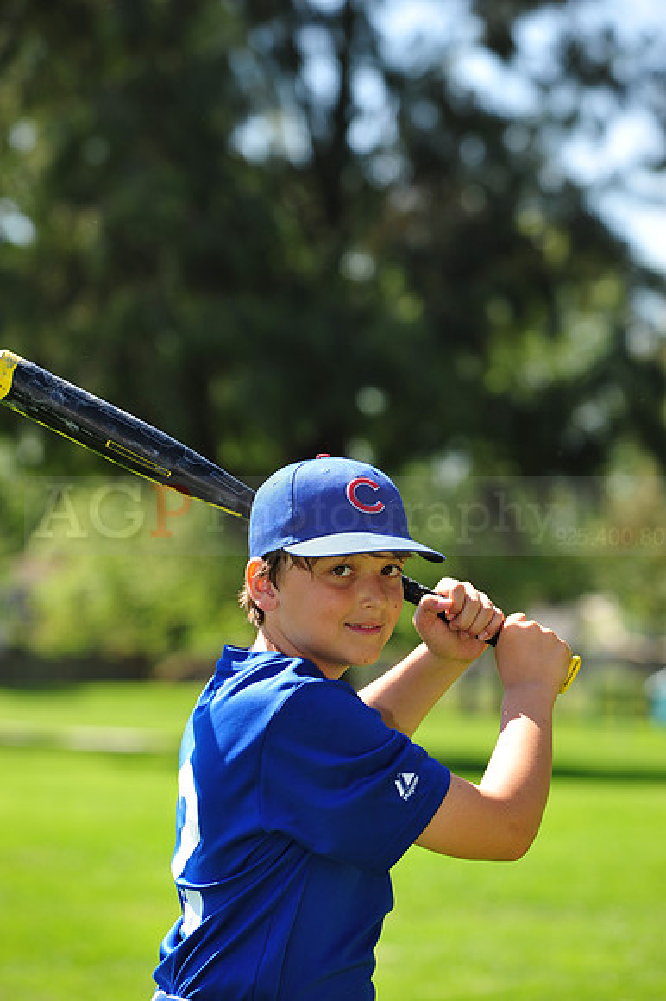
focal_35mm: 155
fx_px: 4306
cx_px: 333
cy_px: 500
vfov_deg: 13.3
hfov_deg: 8.8
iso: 200
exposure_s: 1/400
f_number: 5.6
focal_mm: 155
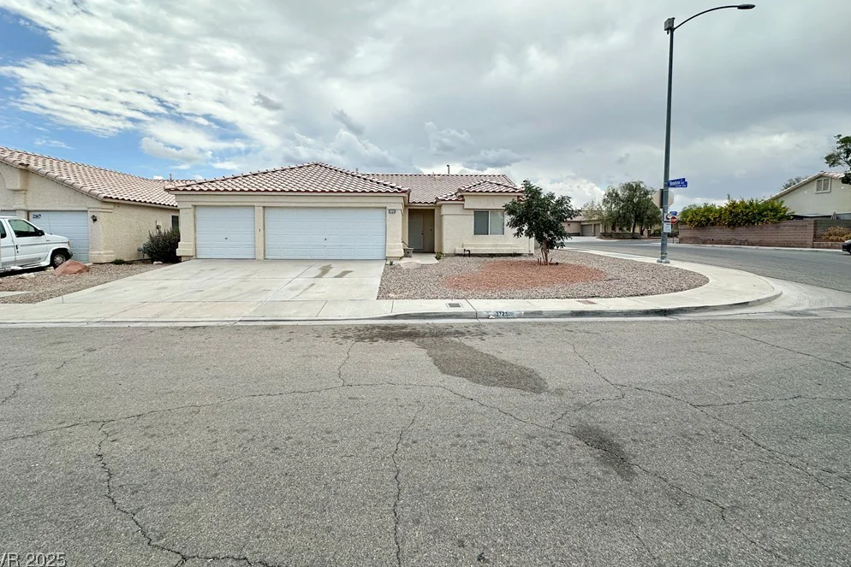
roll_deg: +0.4
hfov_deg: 100.4
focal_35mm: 15
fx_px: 355
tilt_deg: -1.3
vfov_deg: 77.0
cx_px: 418
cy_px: 251
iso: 50
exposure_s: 1/2564
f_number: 2.2
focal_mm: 2.22
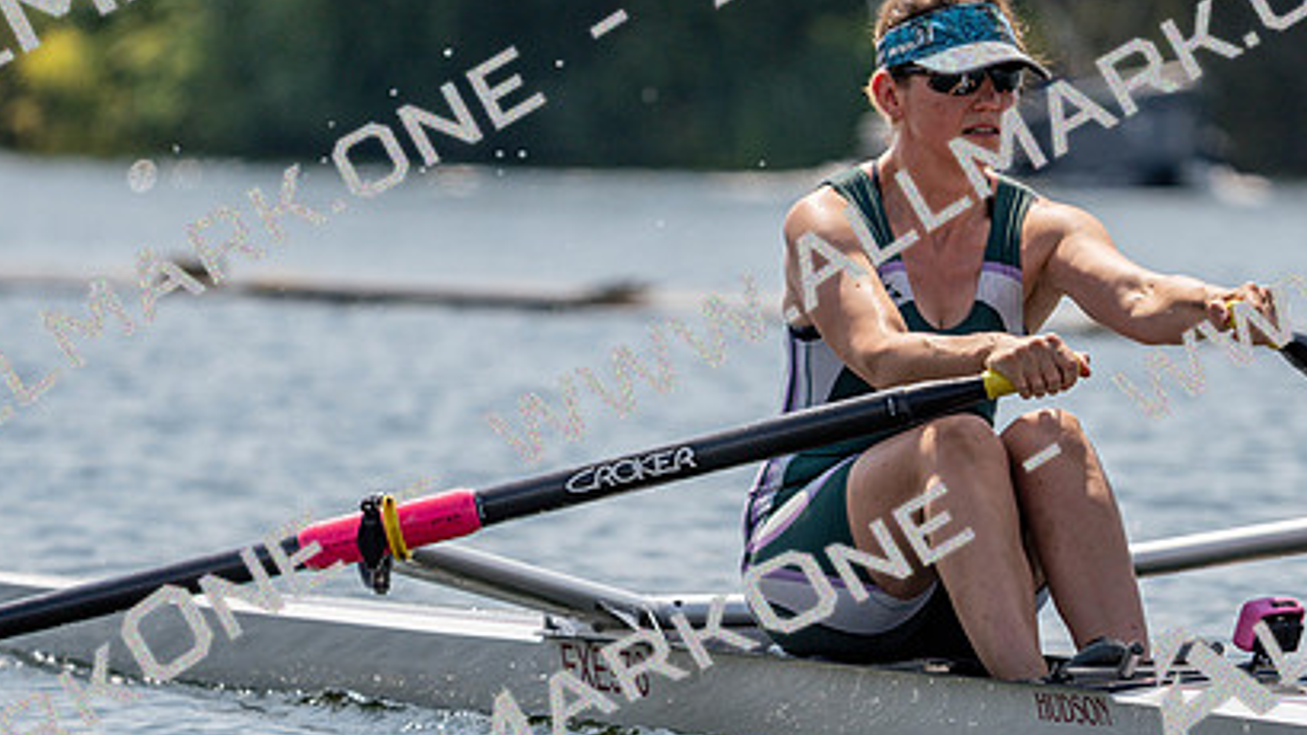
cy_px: 475
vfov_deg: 2.6
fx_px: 15906
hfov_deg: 4.7
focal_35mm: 459
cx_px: 879
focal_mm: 309
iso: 160
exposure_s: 1/1600
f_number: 6.3
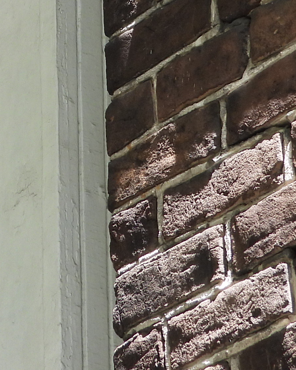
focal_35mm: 262
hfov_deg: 5.9
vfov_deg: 7.3
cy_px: -59
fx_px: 2869
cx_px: -124
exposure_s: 1/100
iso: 100
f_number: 3.5
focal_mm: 11.7
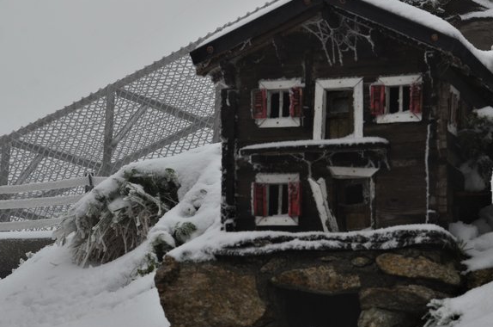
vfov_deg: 9.9
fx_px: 1886
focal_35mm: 138
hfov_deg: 14.9
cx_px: 302
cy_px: 182
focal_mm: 66
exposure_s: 1/250
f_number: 10
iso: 320
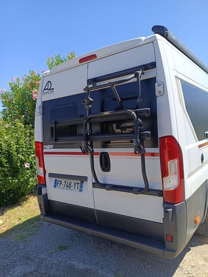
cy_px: 138
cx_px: 104
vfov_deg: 67.3
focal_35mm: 26
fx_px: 208
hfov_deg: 53.1
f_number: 1.5
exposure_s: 1/928
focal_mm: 4.94
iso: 54
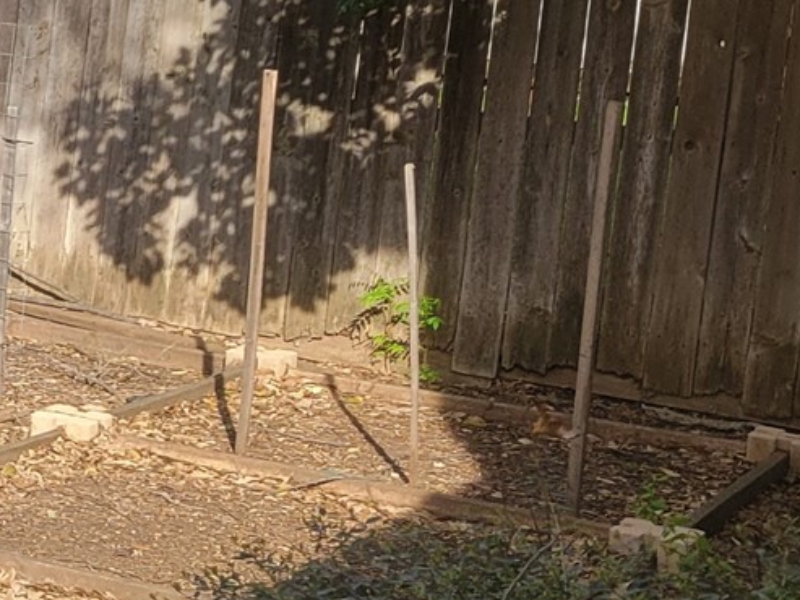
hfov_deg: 15.0
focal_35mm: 108
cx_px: -774
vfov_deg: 13.6
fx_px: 2497
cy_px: 26
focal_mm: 5.4
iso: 40
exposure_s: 1/864
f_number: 1.8
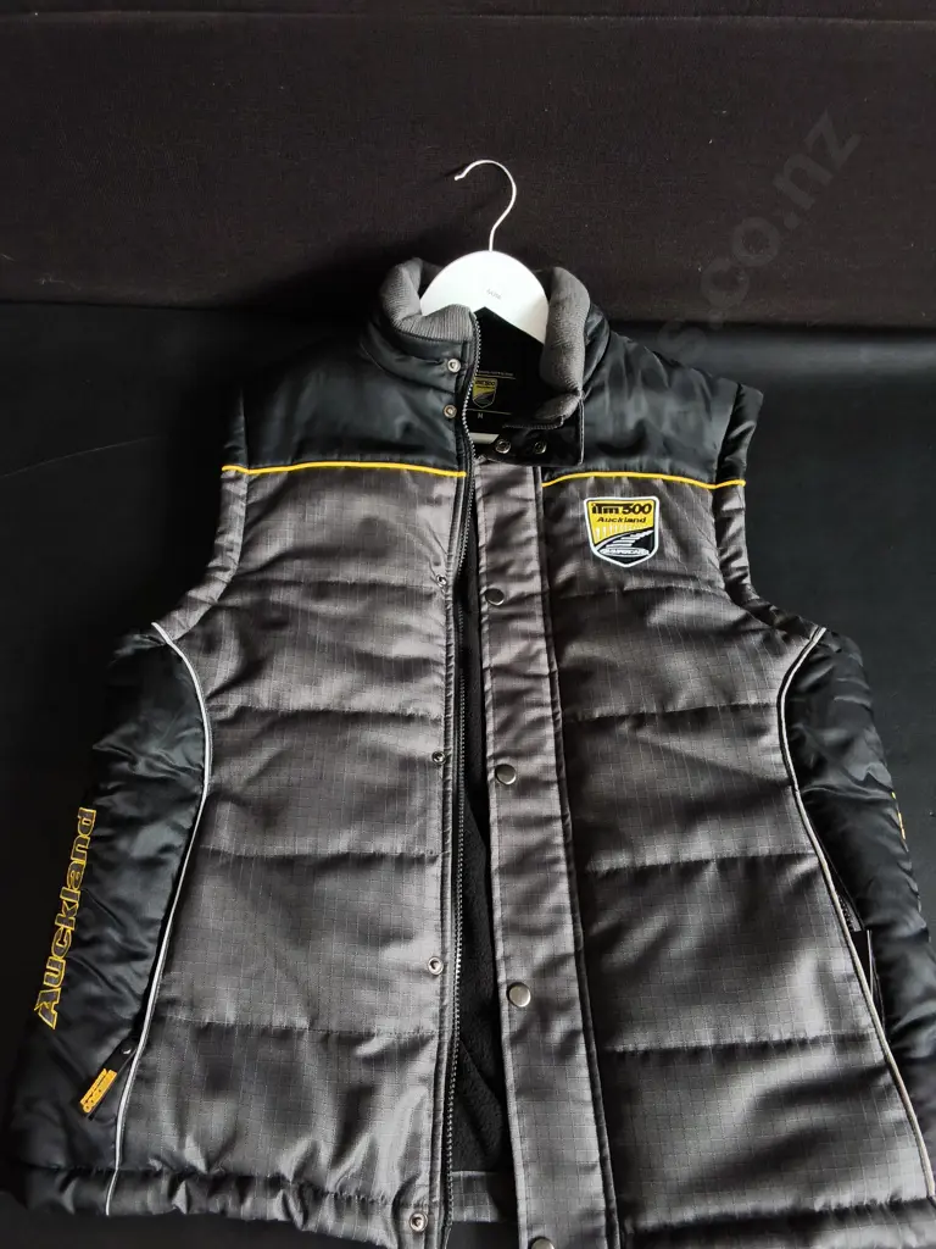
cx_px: 468
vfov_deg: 65.3
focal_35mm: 27
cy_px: 624
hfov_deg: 51.4
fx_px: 973
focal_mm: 2.87
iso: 125
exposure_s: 1/100
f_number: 2
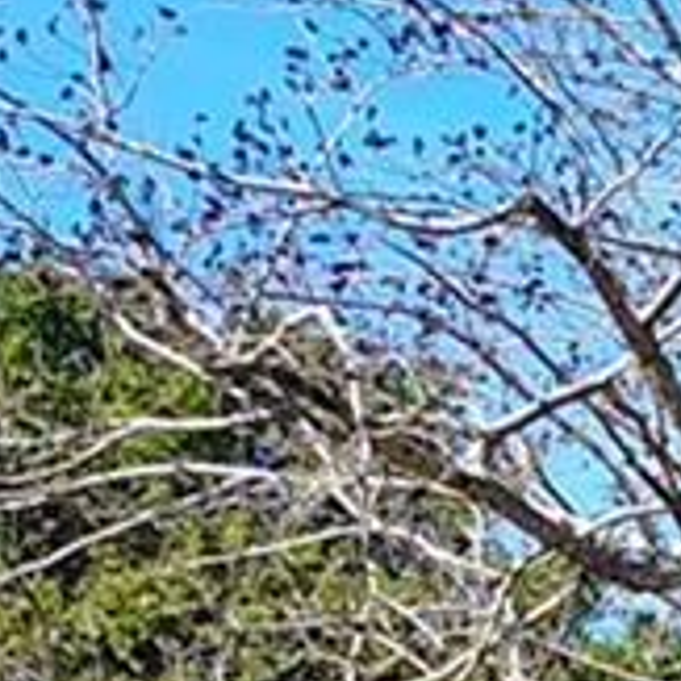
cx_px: 2916
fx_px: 4630
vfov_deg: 8.2
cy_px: 1044
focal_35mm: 208
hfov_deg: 6.4
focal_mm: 5.56
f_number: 1.8
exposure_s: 1/528
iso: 100
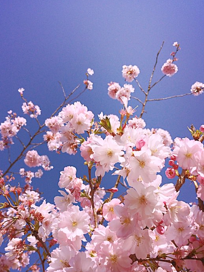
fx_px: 275
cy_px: 157
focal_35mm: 35
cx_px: 99
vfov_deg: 52.4
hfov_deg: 40.7
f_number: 2.2
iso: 40
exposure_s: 1/3165
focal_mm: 4.12
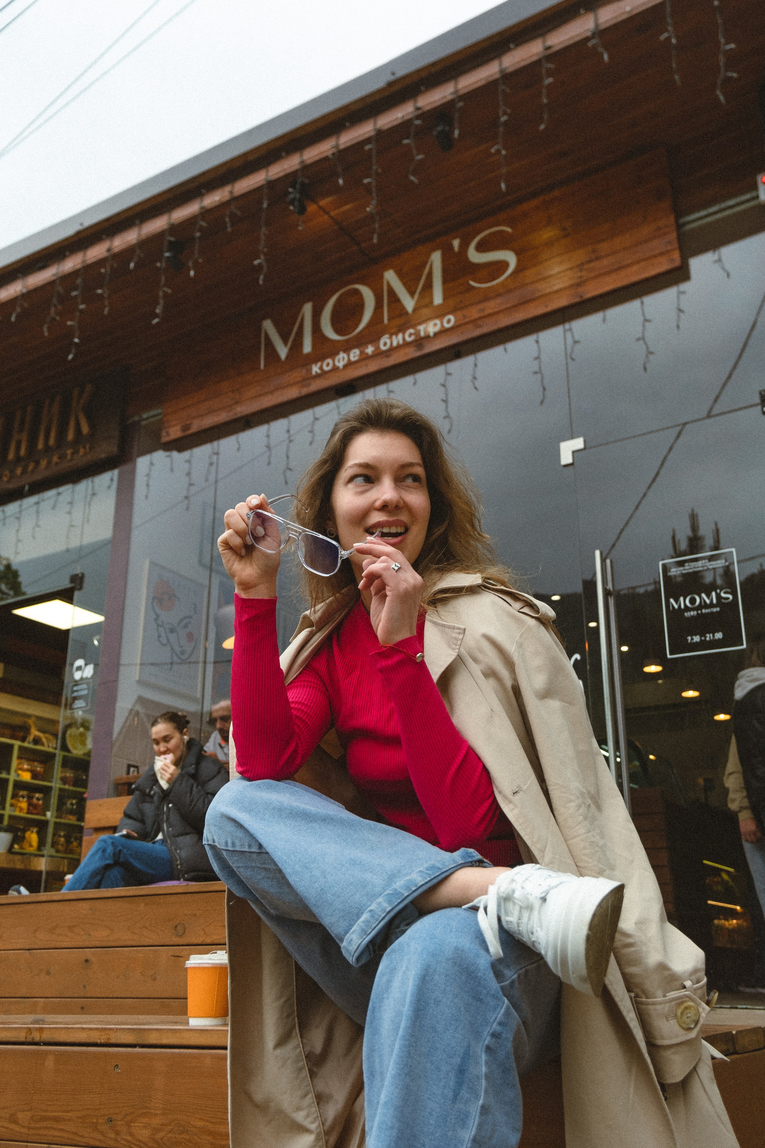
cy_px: 574
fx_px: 1052
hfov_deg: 40.0
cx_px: 382
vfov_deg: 57.2
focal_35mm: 33
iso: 200
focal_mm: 22.1
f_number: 4.2
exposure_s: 1/125
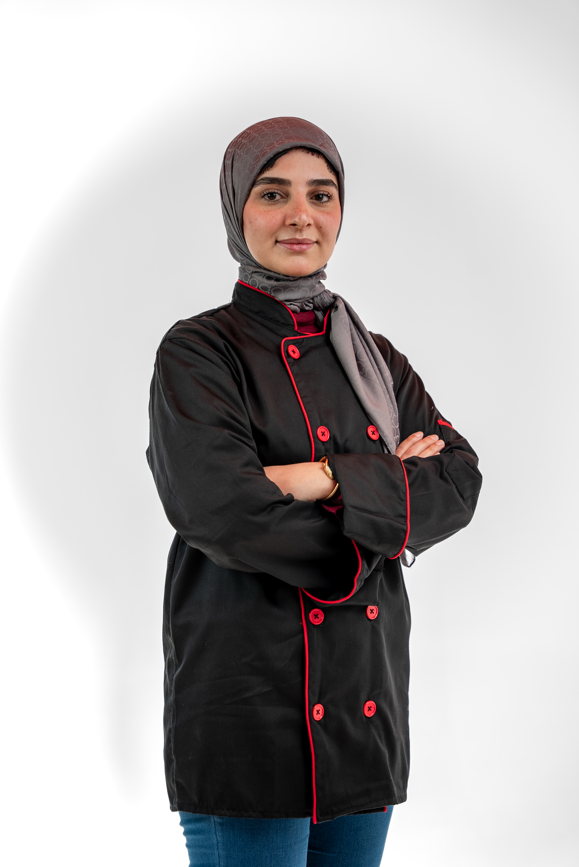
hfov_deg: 19.5
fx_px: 1686
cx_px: 290
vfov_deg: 28.8
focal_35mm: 70
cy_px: 434
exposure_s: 1/160
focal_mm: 70
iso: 125
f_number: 3.5
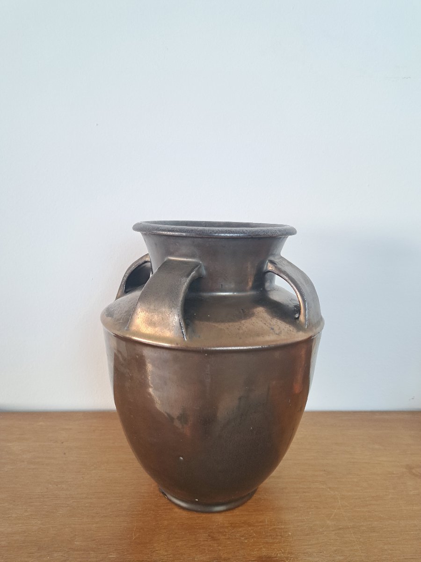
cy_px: 281
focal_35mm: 24
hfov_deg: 56.8
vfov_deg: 71.6
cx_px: 210
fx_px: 389
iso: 80
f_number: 1.8
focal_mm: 5.23
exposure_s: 1/50
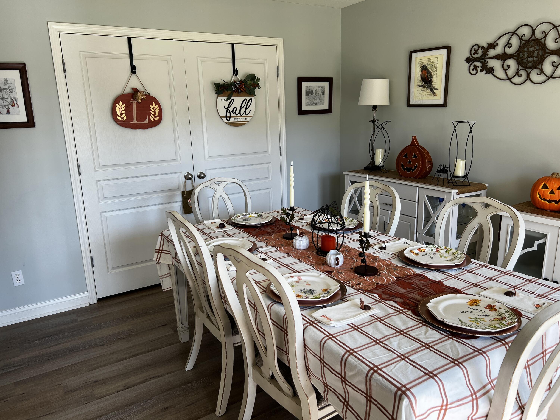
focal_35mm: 26
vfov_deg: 53.1
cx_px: 280
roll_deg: +1.7
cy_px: 210
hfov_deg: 67.3
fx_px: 421
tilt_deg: -14.2
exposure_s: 1/121
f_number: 1.5
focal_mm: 5.7
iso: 40
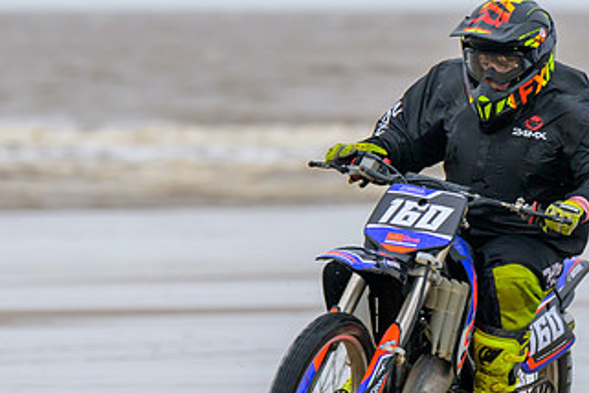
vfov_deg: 2.3
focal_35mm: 601
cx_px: 342
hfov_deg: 3.4
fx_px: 9832
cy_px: 289
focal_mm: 175
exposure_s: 1/400
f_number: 4
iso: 250
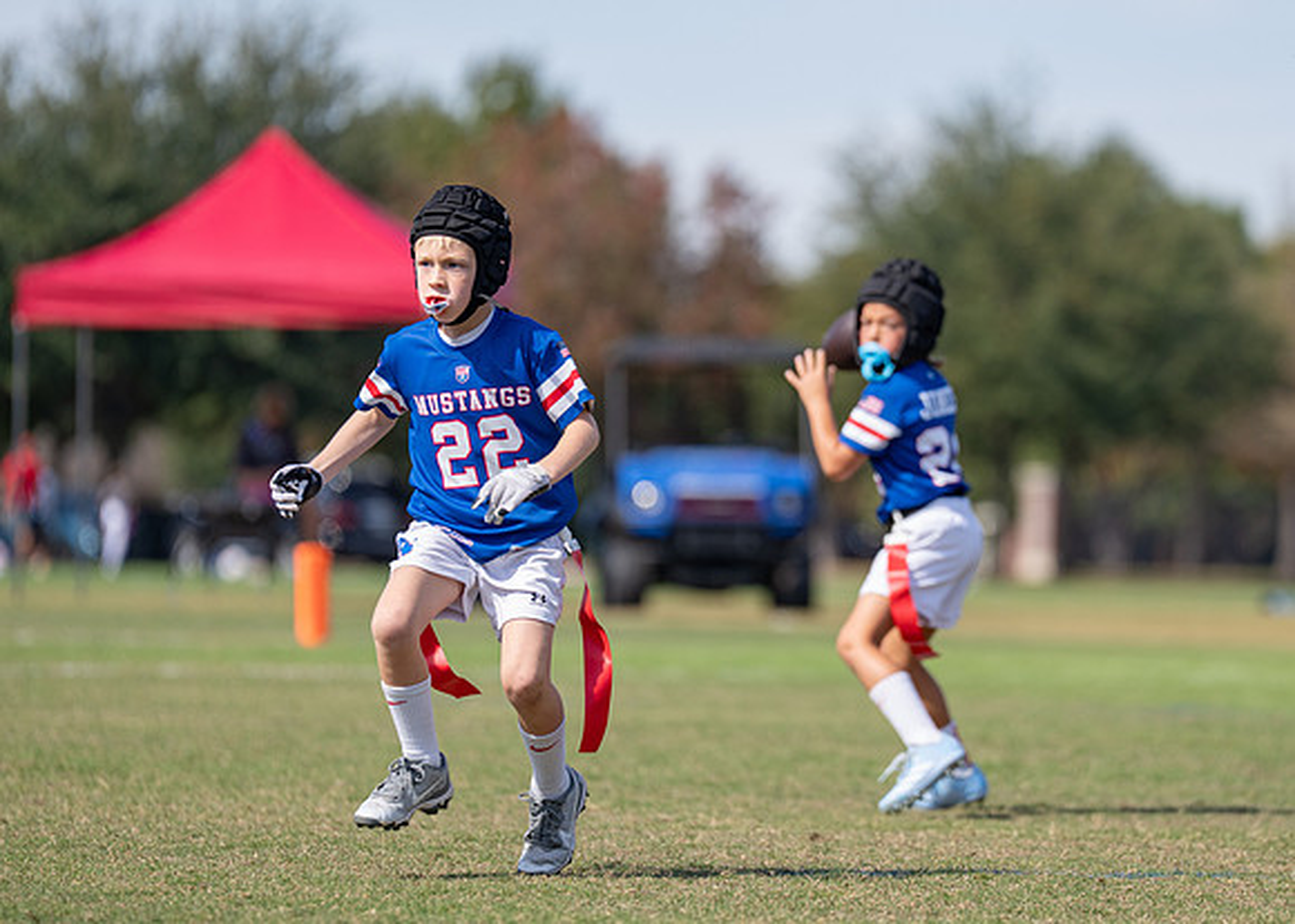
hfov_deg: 6.8
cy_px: 459
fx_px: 10917
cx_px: 863
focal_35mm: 297
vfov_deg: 4.8
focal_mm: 200
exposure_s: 1/1000
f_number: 2.8
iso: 100
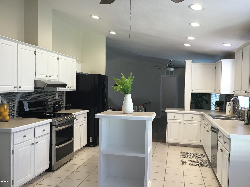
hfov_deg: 58.4
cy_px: 94
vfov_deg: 45.4
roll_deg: -0.3
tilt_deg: -0.4
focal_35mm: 31
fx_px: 224
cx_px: 125
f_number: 2.4
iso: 50
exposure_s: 1/30
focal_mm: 3.3
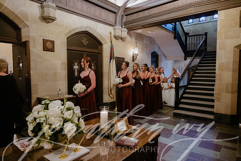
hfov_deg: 73.7
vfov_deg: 53.2
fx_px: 161
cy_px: 80
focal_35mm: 24
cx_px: 120
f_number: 2.8
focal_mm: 24
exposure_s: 1/160
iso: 10000
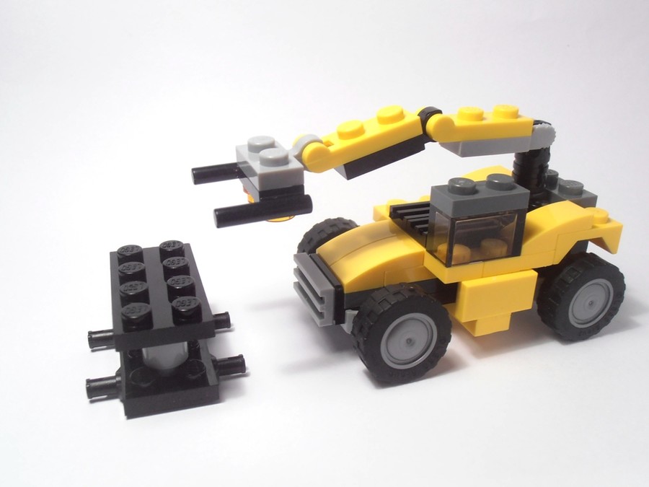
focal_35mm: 37
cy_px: 244
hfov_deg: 50.1
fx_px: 694
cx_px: 324
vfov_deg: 38.7
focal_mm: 6.61
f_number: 3.9
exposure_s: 1/50
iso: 80
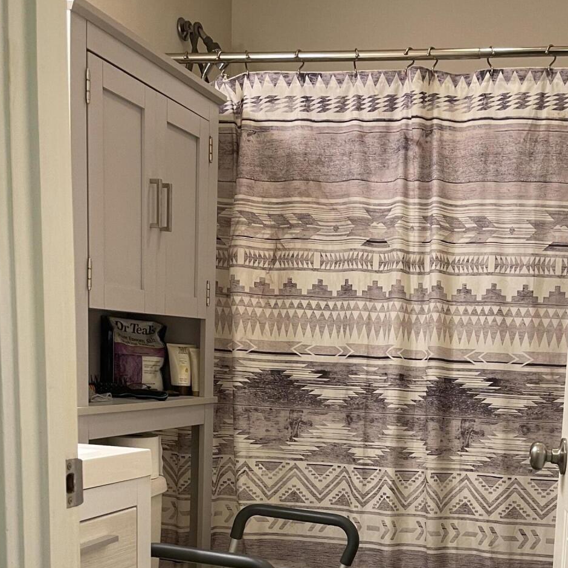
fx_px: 873
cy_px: 502
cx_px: 415
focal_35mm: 47
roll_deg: -3.3
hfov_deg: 35.4
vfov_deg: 34.2
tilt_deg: -8.9
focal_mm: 5.1
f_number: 1.6
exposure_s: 1/60
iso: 160
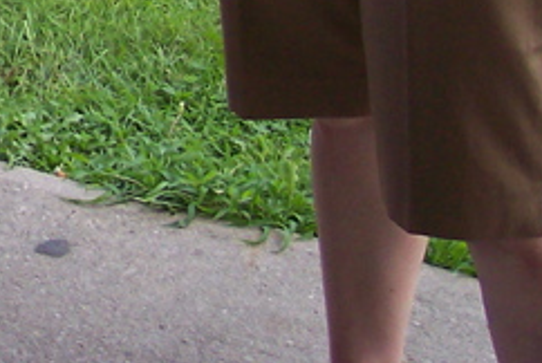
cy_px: -499
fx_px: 2623
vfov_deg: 7.4
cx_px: -457
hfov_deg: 11.0
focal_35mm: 174
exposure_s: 1/500
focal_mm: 8
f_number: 2.8
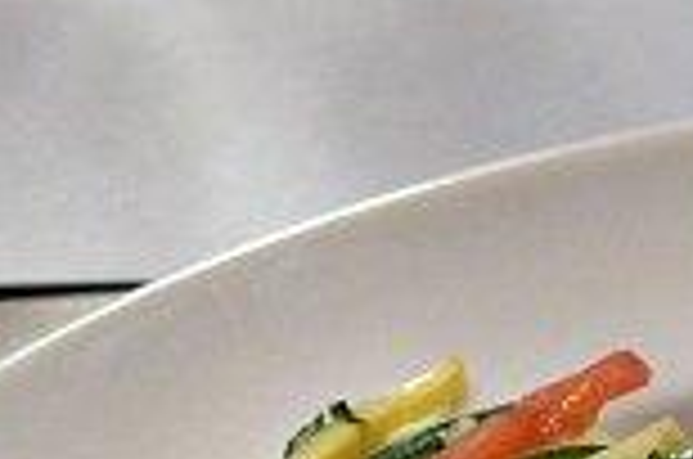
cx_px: 952
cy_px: 884
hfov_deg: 9.5
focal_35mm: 212
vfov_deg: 6.3
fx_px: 4073
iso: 800
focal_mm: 18.5
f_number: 1.8
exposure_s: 1/60
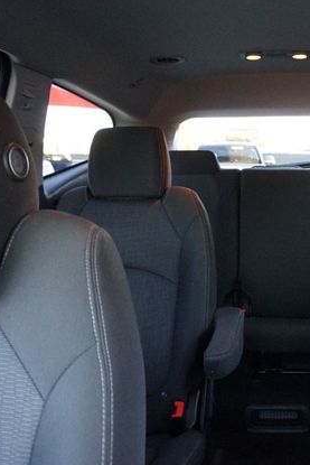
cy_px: 229
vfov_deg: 51.9
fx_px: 477
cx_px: 256
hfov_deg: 34.6
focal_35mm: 37
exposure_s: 1/160
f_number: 3.5
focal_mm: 16
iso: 3200
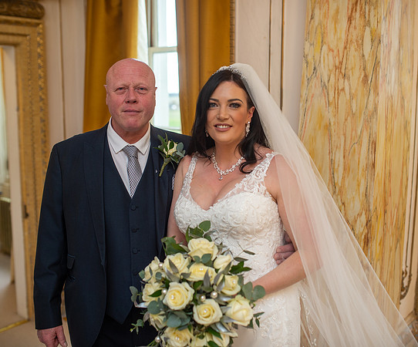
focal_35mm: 40
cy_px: 174
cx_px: 218
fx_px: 507
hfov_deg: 44.8
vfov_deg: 37.8
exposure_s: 1/125
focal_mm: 35
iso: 250
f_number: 2.5
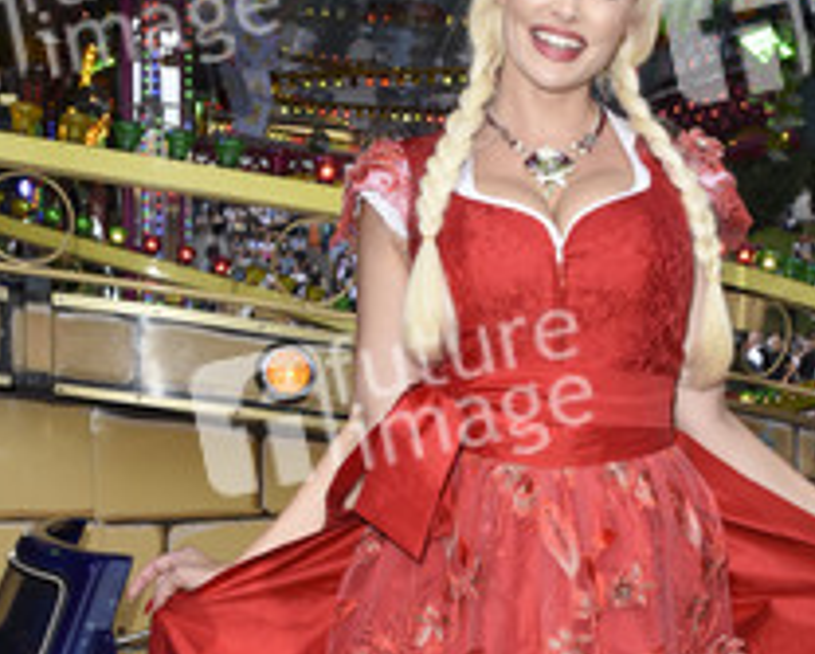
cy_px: 599
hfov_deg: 34.5
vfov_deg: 27.1
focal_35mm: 54
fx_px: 1304
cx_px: 505
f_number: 6.3
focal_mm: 20
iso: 320
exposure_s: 1/160
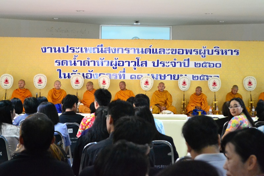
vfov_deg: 16.5
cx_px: 132
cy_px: 88
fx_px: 605
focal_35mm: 82
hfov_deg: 24.6
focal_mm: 55
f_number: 5.6
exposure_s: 1/50
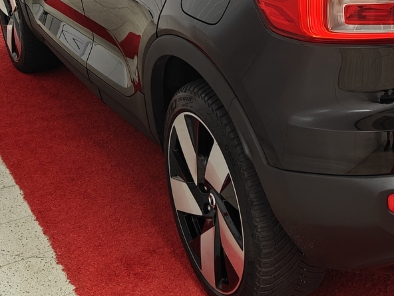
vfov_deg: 19.8
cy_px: 30
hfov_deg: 25.6
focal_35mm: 73
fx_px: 831
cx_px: 376
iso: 80
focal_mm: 5.59
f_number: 1.8
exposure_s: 1/50
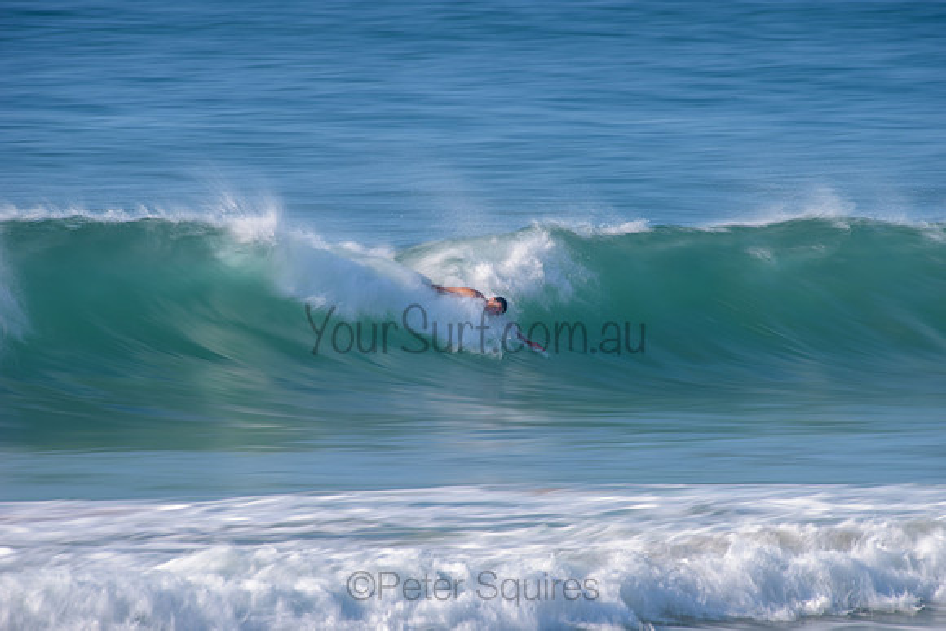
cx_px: 473
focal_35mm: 500
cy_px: 316
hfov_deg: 4.1
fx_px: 13141
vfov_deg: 2.8
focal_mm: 500
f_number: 11
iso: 31
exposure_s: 1/13
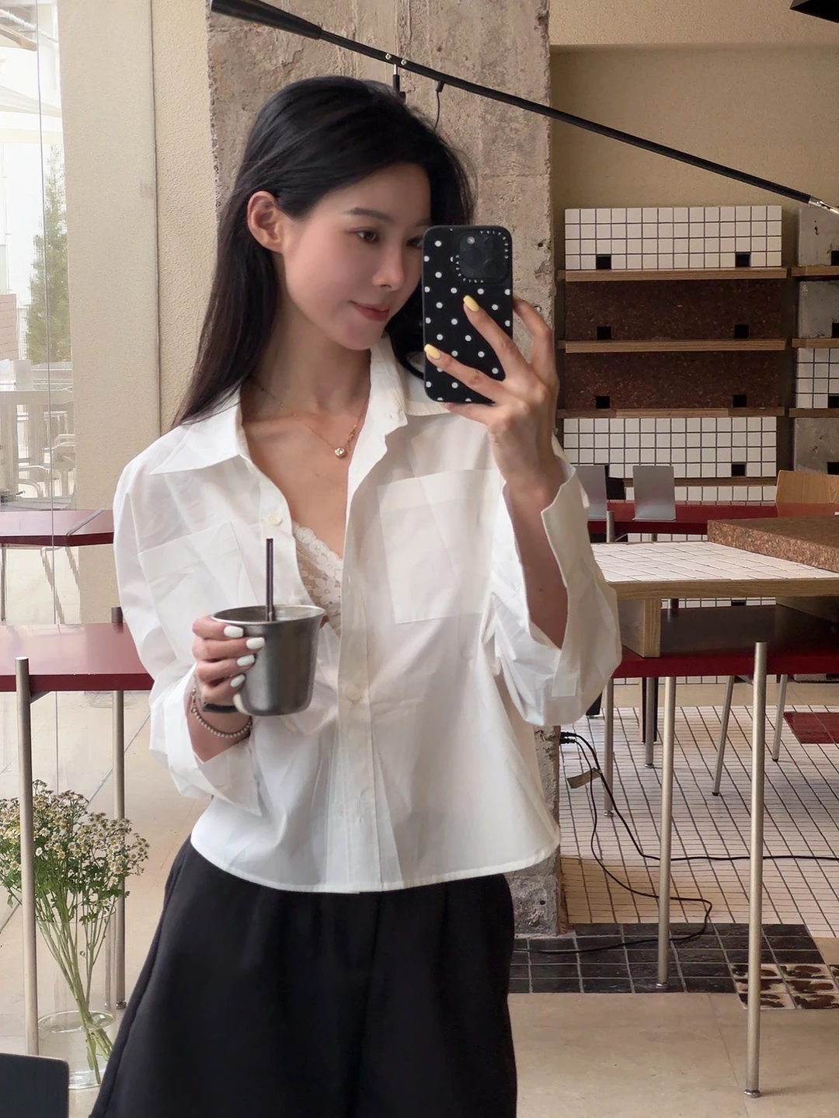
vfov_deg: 25.3
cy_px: 559
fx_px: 2487
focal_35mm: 77
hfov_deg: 19.1
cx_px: 420
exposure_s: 1/100
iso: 64
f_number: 2.8
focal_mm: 9
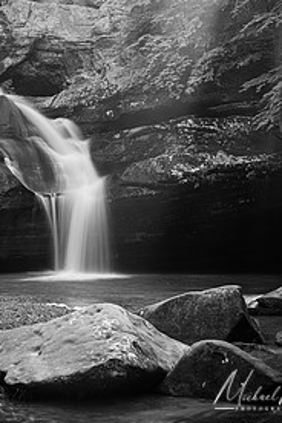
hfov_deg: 21.9
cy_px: 80
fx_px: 728
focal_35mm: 62
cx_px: 103
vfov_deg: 31.5
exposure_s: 1
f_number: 14
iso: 64
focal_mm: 38
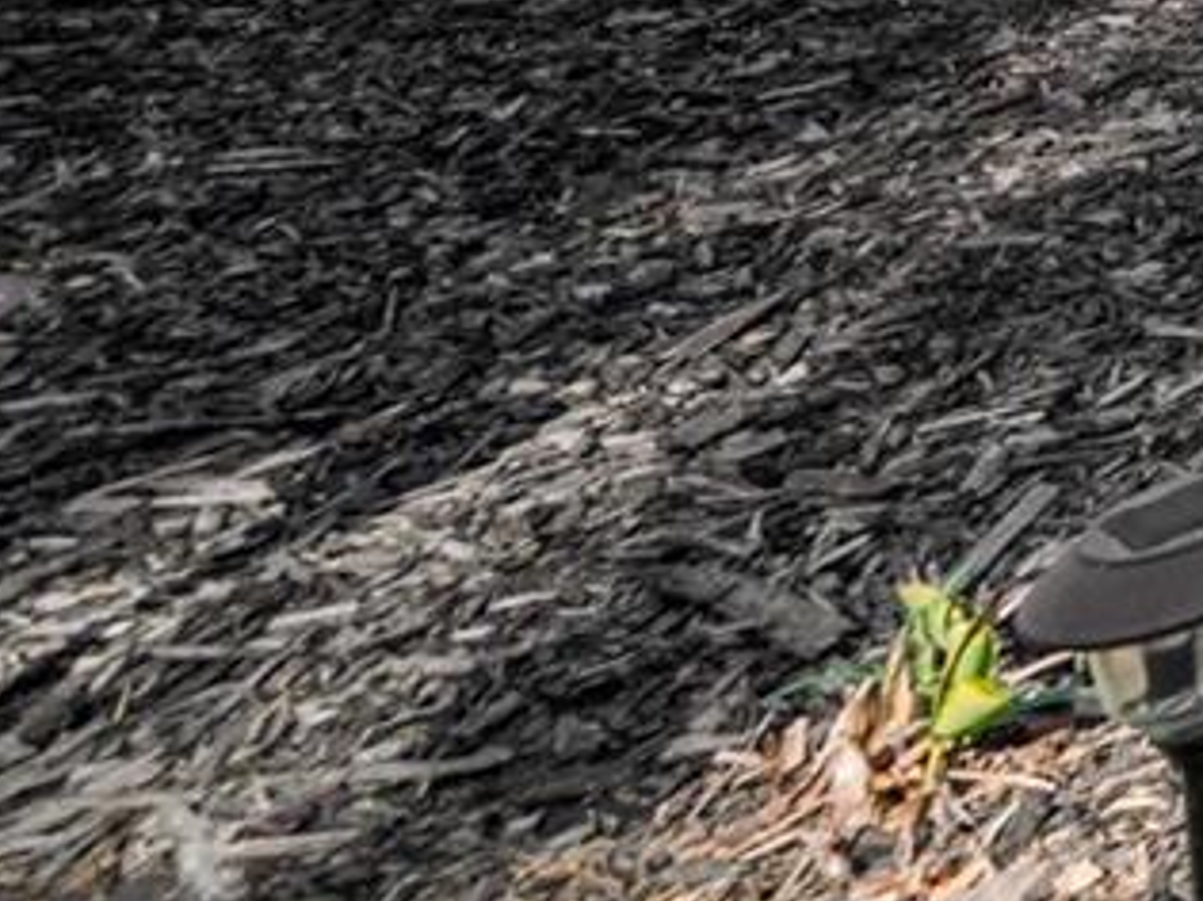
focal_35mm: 75
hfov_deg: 12.7
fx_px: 2605
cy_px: -945
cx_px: 3330
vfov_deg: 15.4
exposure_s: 1/320
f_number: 5.6
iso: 100
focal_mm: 12
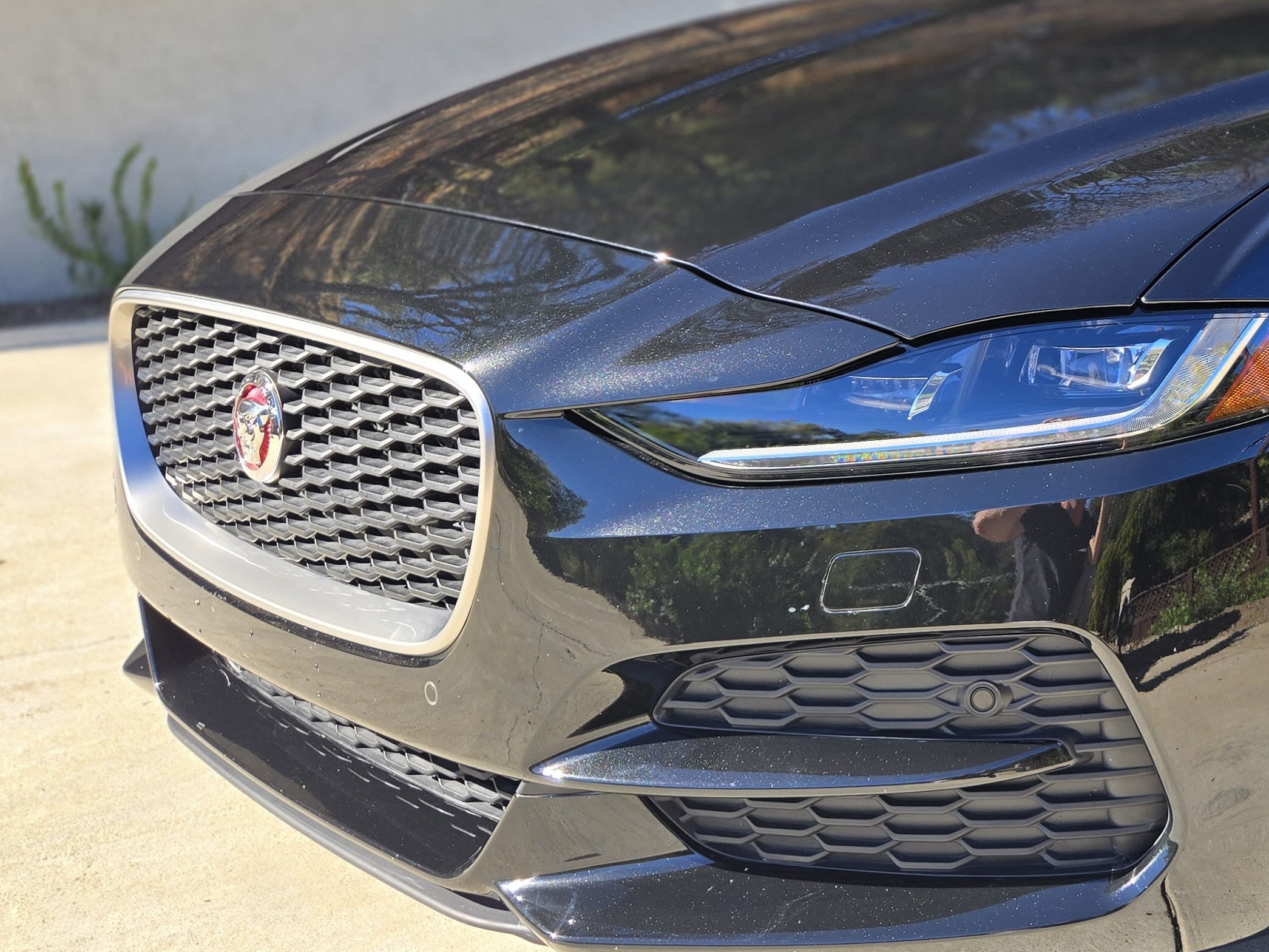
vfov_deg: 32.5
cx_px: 1196
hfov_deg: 39.2
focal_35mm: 44
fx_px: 1613
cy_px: 288
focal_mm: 5.4
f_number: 1.8
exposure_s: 1/636
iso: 25
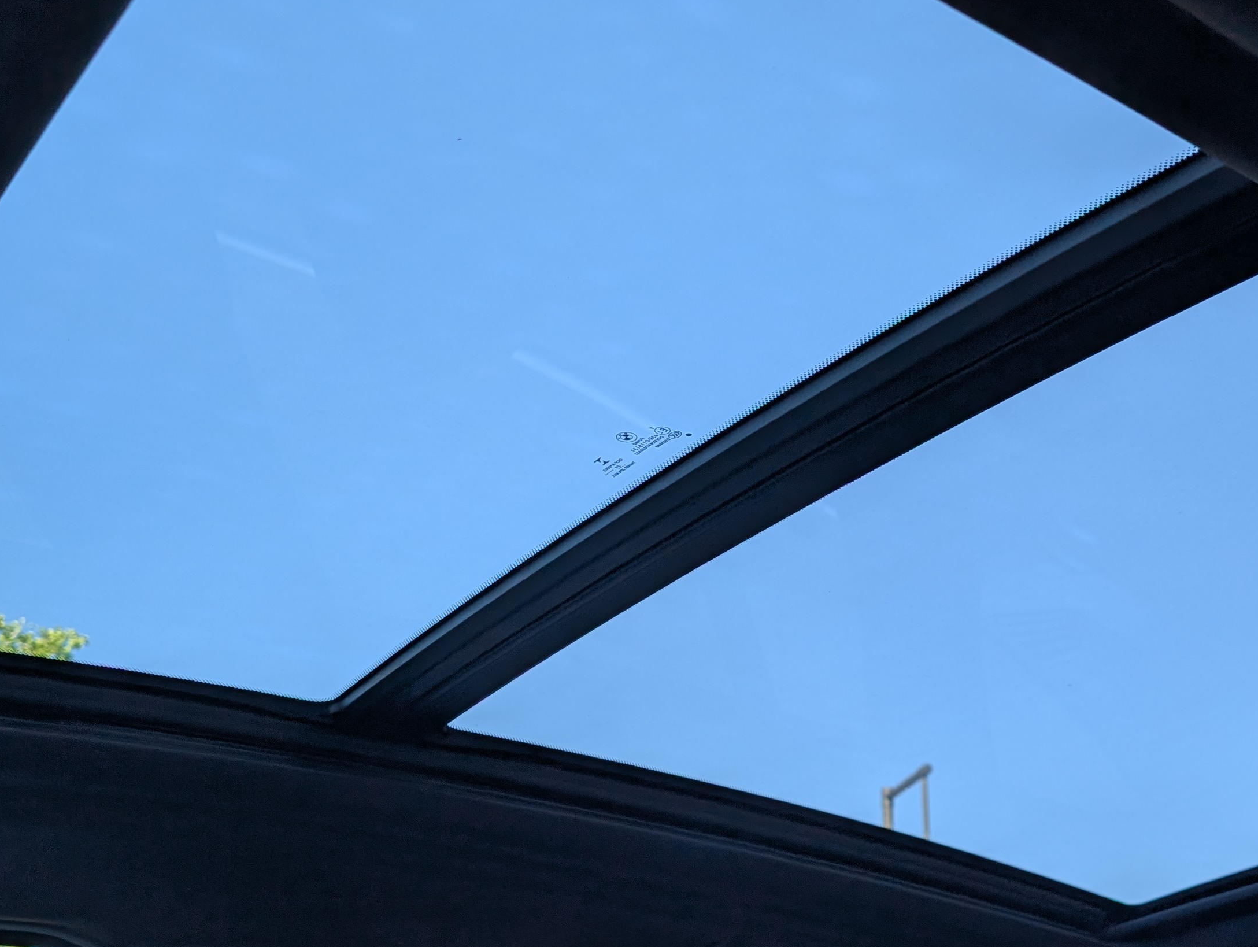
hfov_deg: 41.7
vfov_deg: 31.7
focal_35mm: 45
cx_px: 797
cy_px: 706
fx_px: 1638
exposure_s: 1/980
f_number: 1.68
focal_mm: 6.9
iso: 20
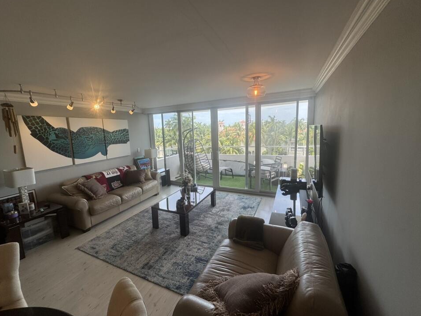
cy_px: 157
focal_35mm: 15
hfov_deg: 98.1
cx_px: 201
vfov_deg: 81.7
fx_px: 182
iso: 40
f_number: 2.2
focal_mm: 2.22
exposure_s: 1/120
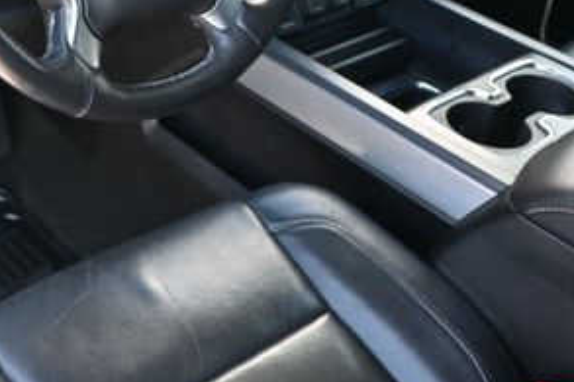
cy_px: 35
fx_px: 940
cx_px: 137
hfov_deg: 33.2
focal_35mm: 59
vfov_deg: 22.4
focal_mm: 18
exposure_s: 1/160
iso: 400
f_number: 3.5
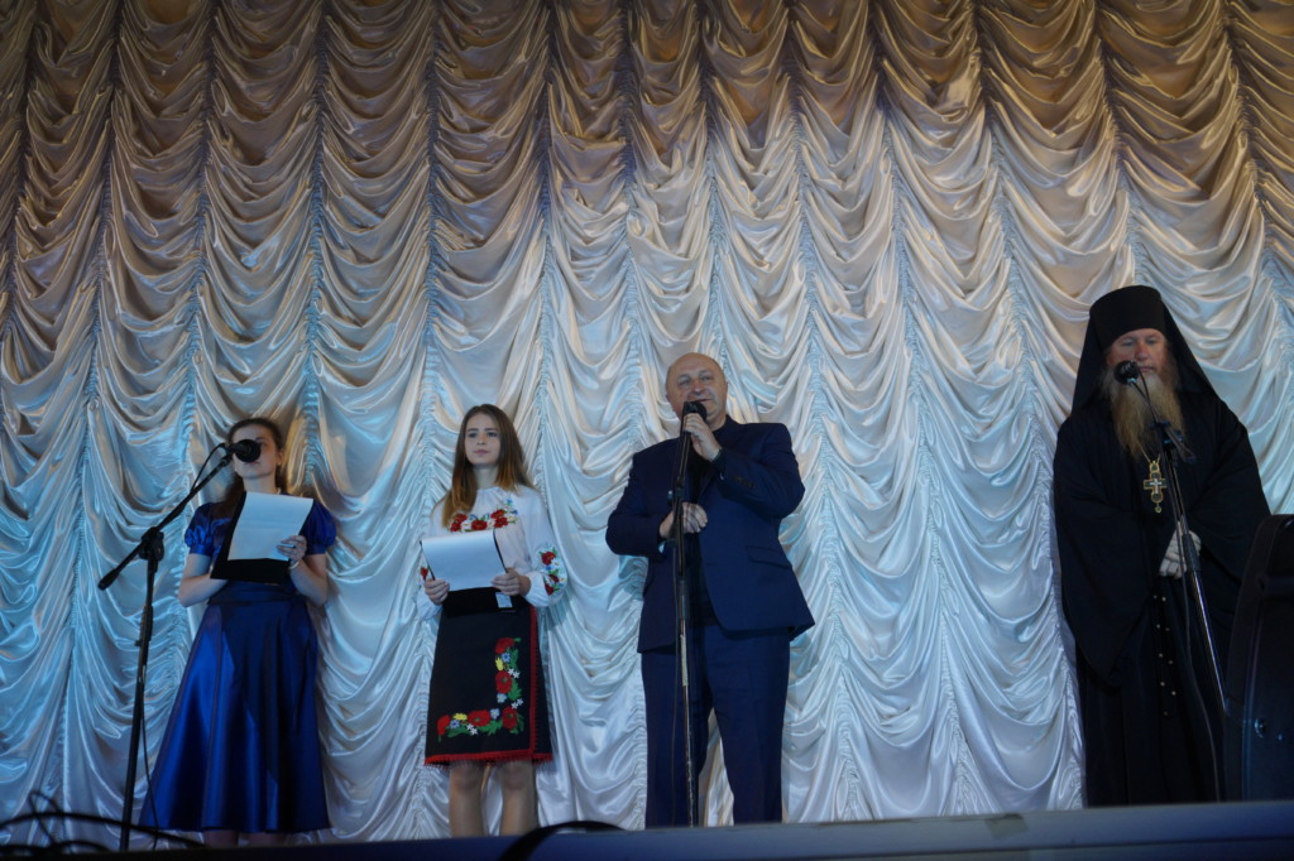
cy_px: 430
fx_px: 1401
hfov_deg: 49.6
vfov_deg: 34.2
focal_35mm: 39
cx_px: 647
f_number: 4
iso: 500
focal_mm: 26
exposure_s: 1/160
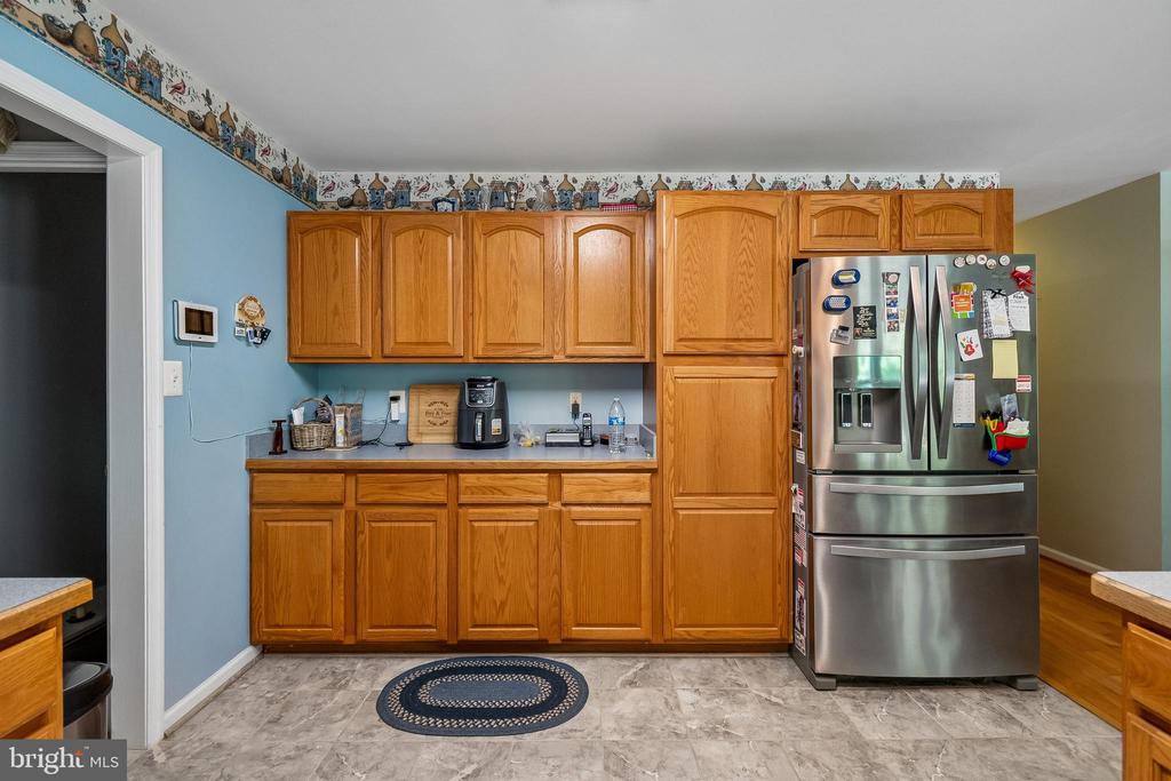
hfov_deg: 100.4
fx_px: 488
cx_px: 586
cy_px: 390
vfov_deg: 77.3
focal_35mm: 15
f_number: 5.6
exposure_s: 1/25
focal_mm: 10
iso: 400
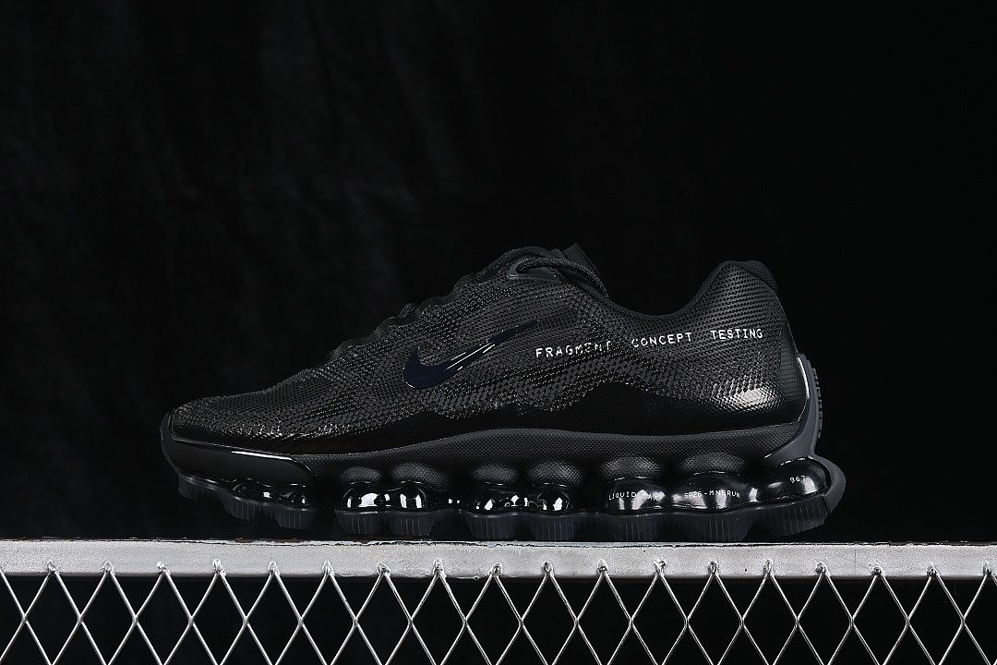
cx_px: 498
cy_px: 332
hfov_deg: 27.0
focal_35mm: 75
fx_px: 2077
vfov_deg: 18.2
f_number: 6.3
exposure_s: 1/60
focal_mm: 50
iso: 160
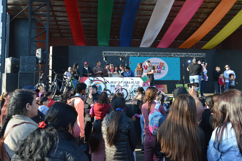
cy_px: 80
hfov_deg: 67.4
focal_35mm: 27
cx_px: 121
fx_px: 181
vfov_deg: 47.9
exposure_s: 1/125
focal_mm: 18
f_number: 5.6
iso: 280
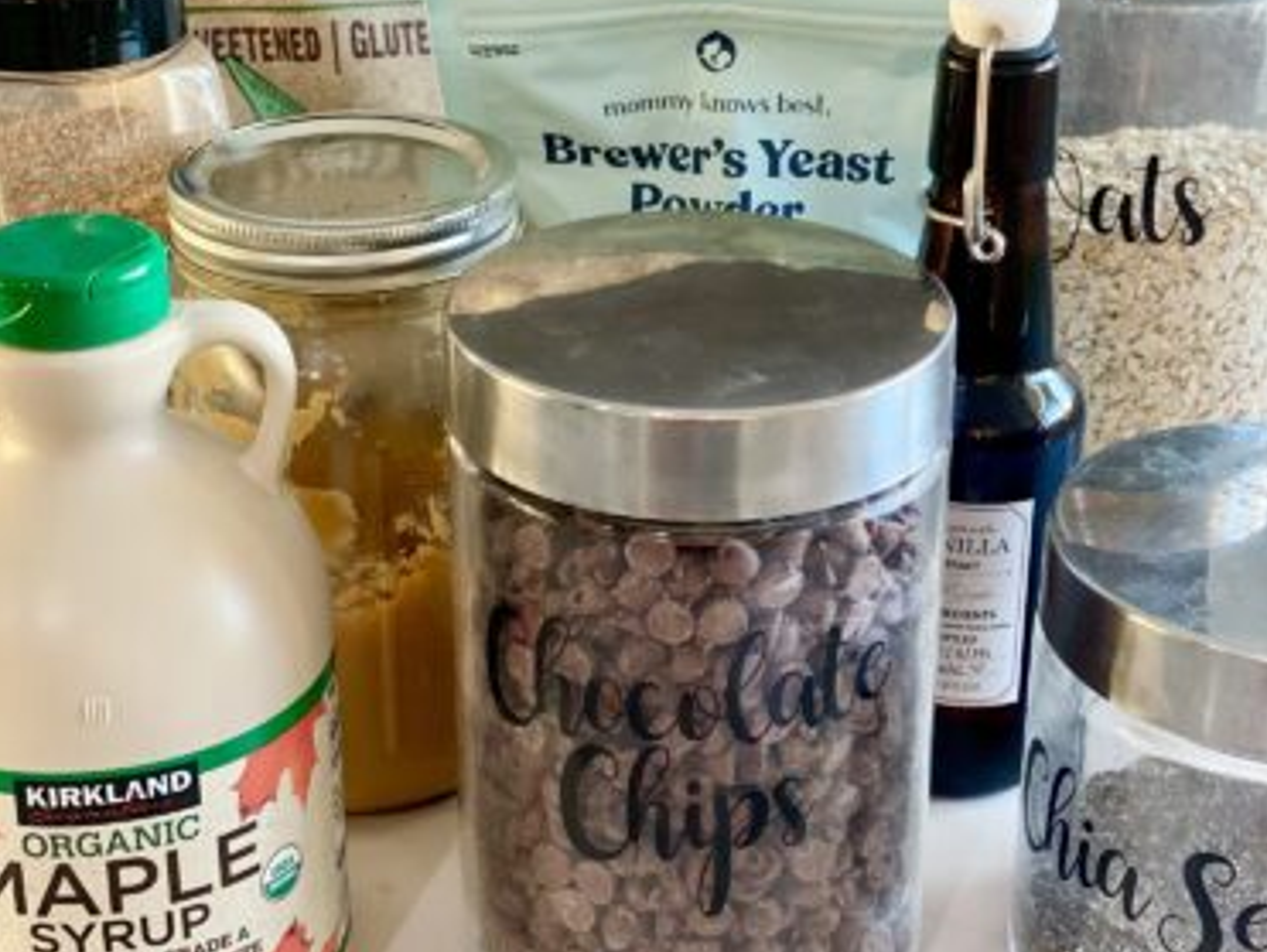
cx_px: 634
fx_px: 2565
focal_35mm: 70
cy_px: 420
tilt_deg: -26.0
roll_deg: -1.4
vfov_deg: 21.0
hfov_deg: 27.8
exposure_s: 1/61
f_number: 2
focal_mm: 6
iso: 160
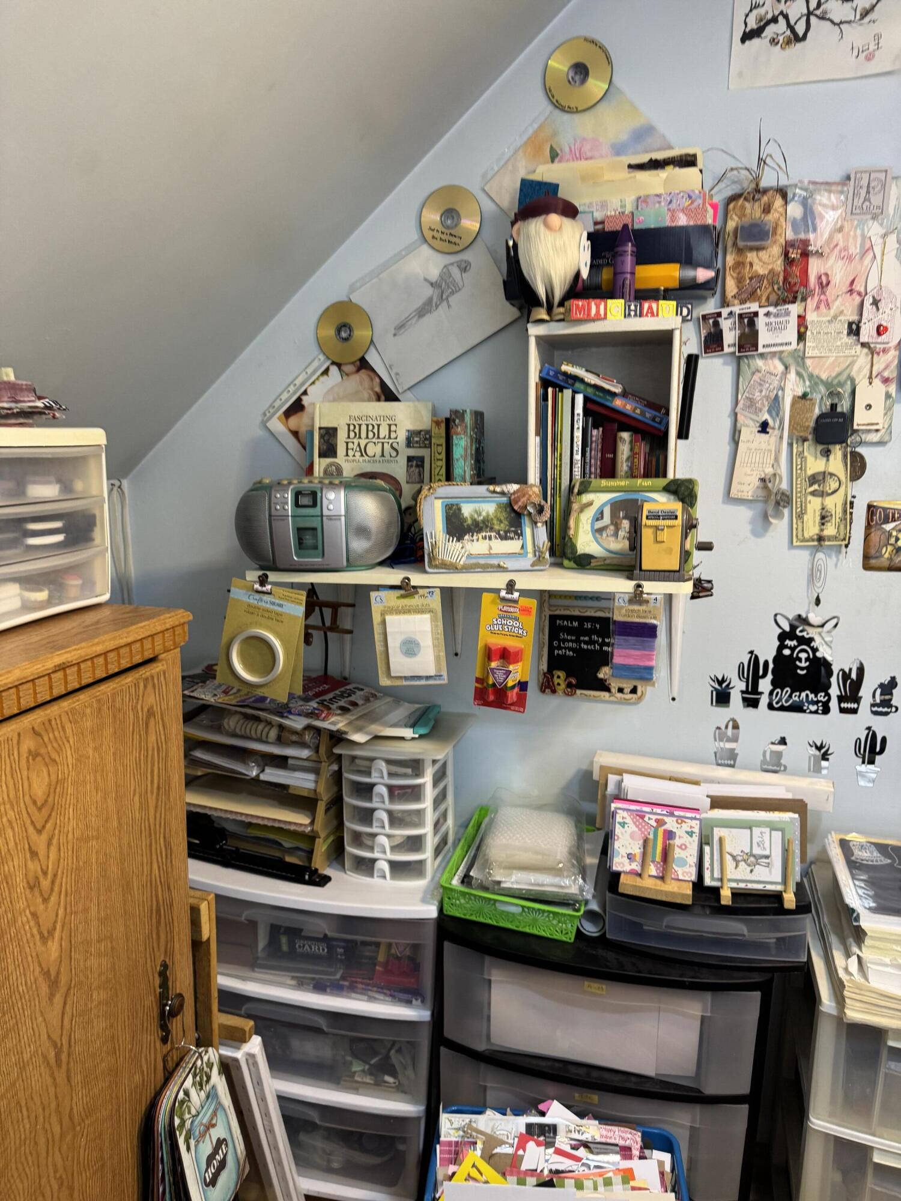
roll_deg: -0.4
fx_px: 833
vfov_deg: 71.6
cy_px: 600
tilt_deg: -11.6
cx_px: 450
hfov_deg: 56.8
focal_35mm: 24
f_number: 1.78
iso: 200
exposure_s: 1/60
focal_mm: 6.76
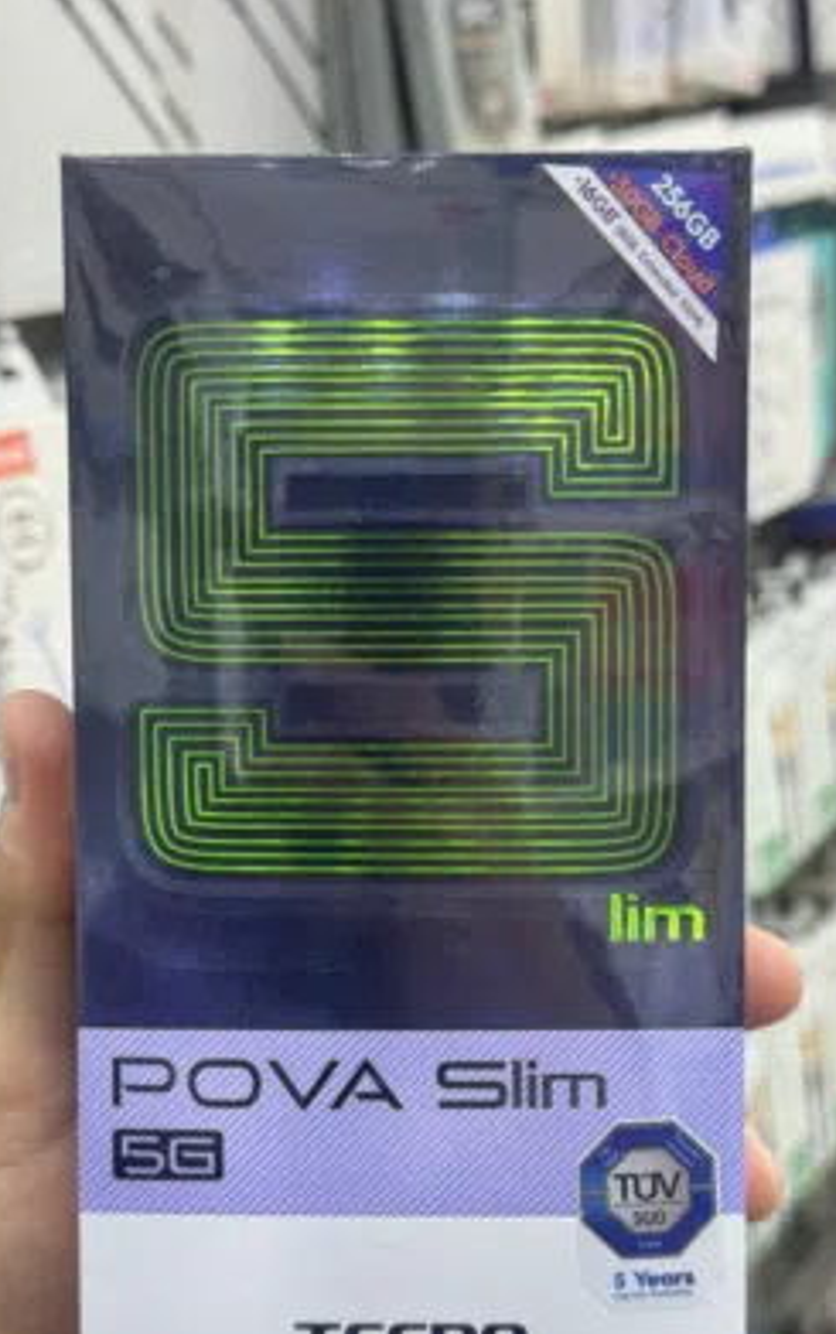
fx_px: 1892
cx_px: 409
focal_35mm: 52
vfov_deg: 38.8
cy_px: 676
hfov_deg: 24.9
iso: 64
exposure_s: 1/320
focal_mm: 6.76
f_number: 1.78
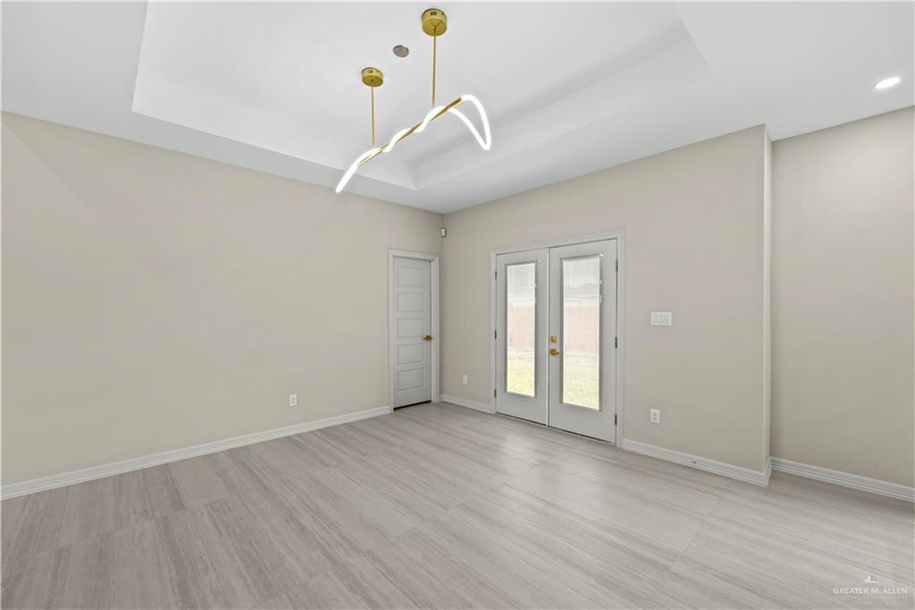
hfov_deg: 104.3
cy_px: 305
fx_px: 356
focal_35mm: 14
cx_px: 458
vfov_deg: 81.2
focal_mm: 14
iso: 100
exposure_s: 1/5
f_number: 5.6
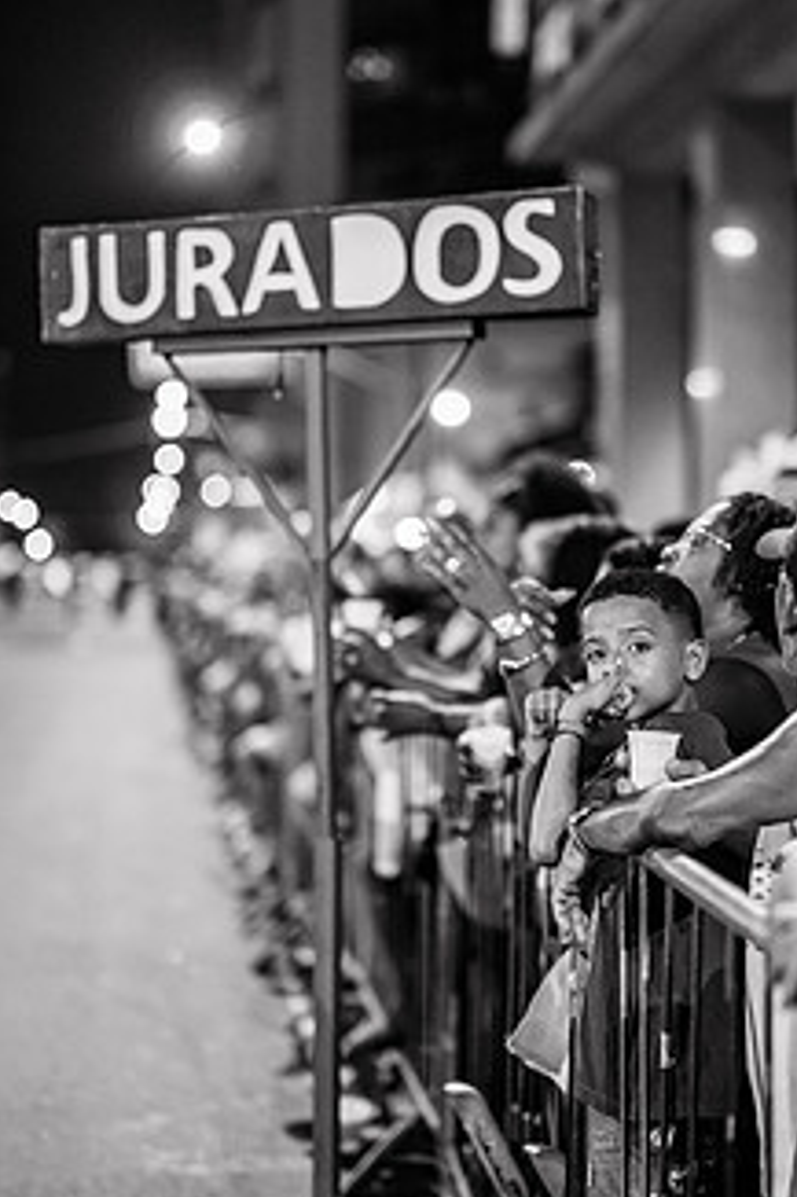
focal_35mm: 69
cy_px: 551
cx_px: 481
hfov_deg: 19.7
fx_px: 2294
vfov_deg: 29.2
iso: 2500
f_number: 1.2
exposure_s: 1/320
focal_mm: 50
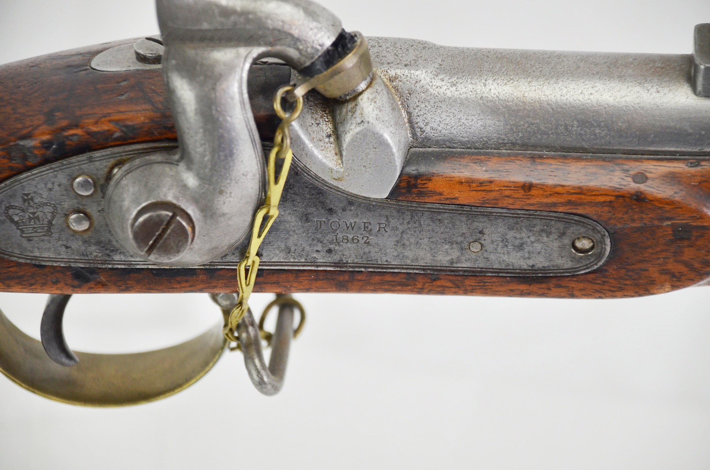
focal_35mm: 202
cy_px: 235
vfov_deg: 6.8
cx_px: 355
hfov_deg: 10.2
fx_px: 3985
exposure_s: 1/250
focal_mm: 135
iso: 800
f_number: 5.6
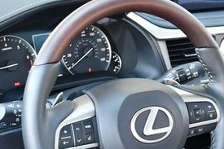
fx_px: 522
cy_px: 97
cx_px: 146
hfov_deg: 24.1
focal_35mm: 84
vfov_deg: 16.2
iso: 1250
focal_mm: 18
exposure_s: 1/125
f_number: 3.5
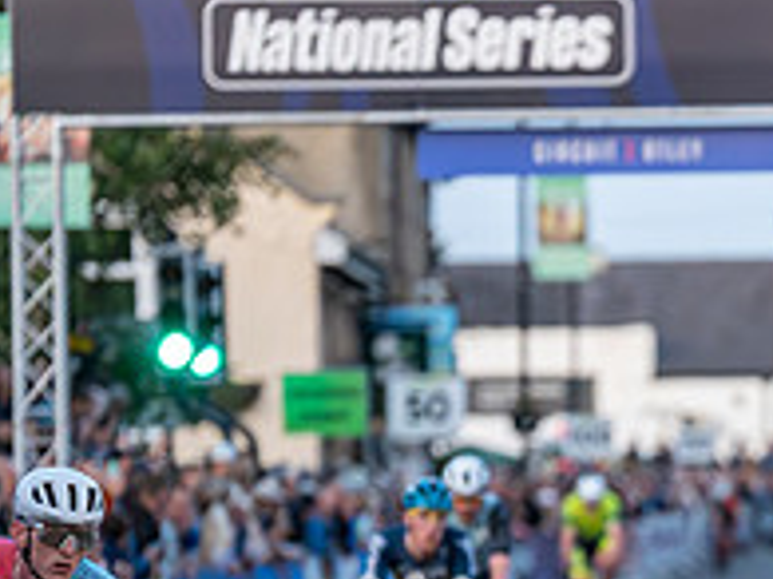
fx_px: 8860
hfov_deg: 5.0
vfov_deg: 3.7
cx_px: 1031
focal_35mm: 397
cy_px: 744
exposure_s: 1/800
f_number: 2.8
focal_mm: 139
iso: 2500
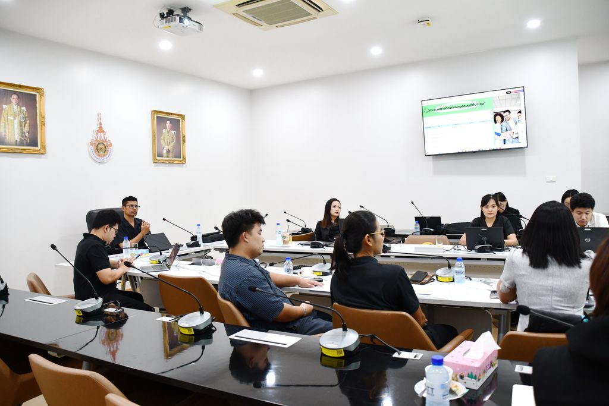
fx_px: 457
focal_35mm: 27
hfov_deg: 67.4
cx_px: 304
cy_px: 203
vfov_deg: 47.9
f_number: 3.5
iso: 1400
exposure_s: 1/125
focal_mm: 18
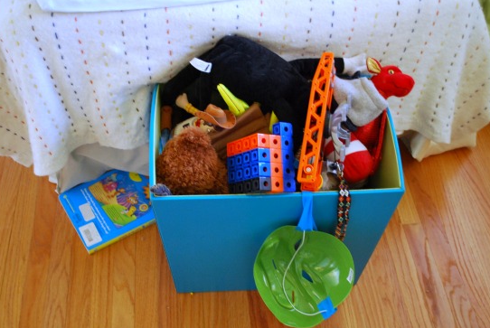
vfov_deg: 32.7
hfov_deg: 47.3
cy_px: 171
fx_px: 559
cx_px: 250
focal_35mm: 41
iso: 800
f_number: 4.5
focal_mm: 26
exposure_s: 1/6
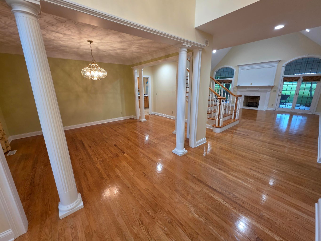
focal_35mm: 13
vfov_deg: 89.9
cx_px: 160
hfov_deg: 106.2
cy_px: 120
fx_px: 121
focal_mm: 2.2
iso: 160
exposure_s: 1/60
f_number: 1.9
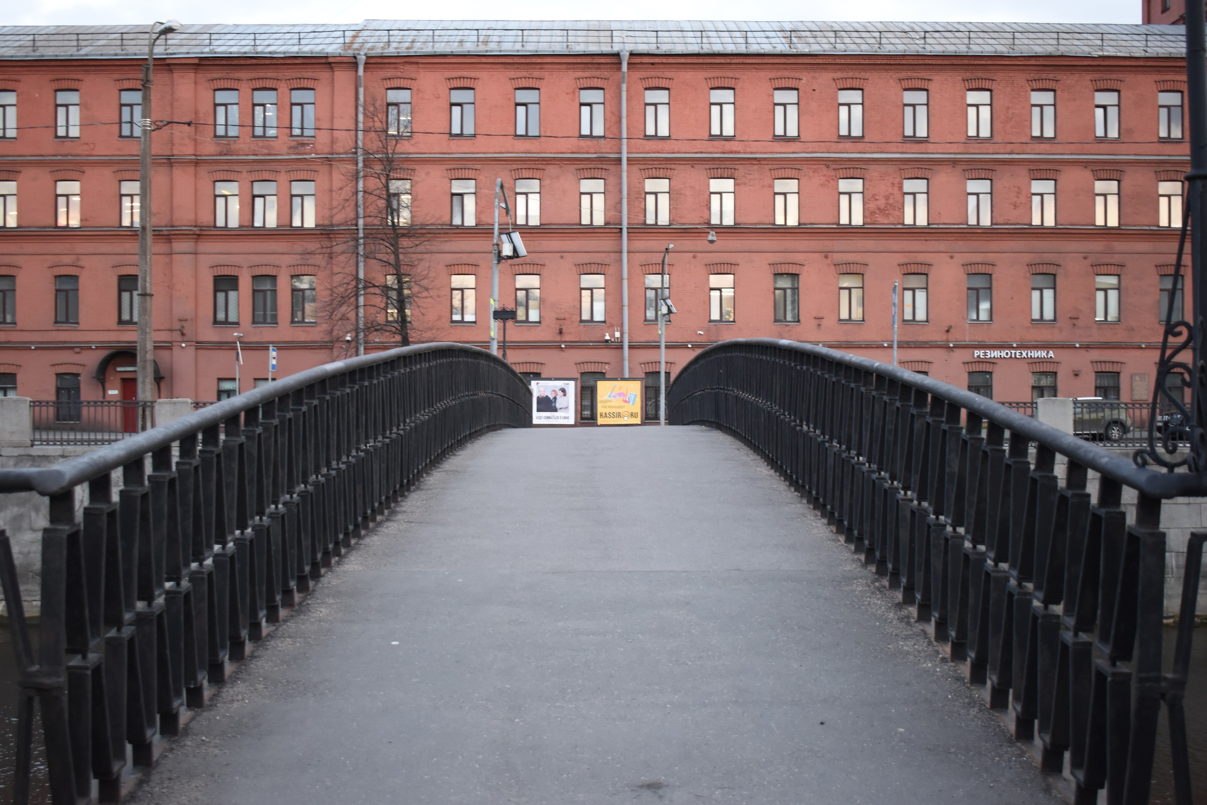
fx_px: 1458
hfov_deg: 45.0
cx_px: 604
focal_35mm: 44
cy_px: 402
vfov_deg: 30.9
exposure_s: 1/40
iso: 800
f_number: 4.2
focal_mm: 29
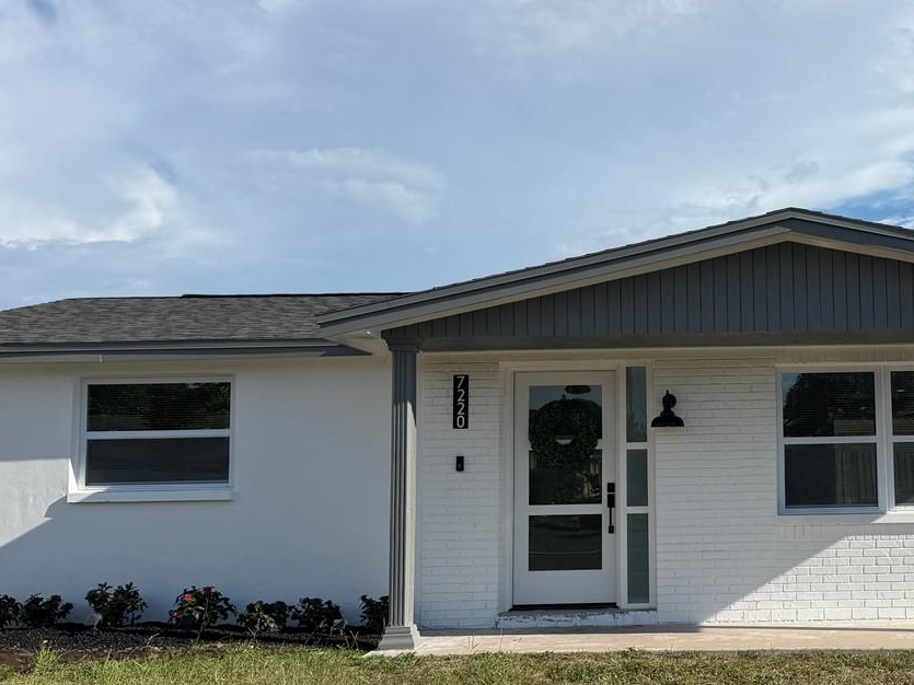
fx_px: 1214
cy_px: 365
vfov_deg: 31.5
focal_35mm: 46
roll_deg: +0.6
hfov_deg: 39.5
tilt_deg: +6.0
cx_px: 739
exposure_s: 1/7353
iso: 80
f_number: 1.78
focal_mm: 6.76
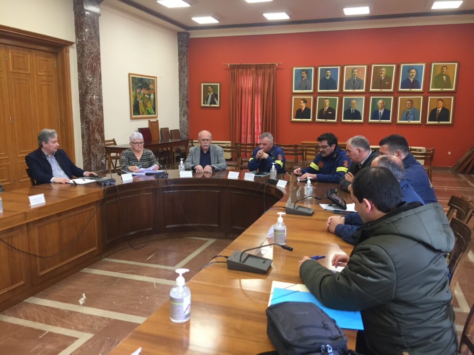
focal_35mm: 29
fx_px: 397
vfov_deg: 48.2
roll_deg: -2.7
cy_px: 178
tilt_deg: -7.3
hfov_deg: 61.7
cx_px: 237
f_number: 2.2
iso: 80
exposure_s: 1/33
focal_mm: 4.15
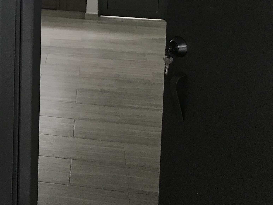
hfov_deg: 25.0
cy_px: -46
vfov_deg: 19.0
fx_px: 576
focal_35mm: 73
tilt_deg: -7.5
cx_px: -20
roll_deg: -0.8
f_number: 1.8
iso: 32
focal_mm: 3.99
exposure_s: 1/30
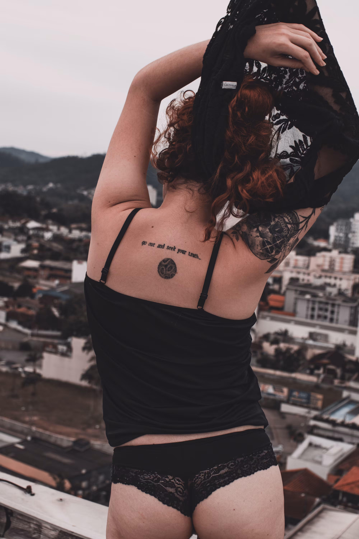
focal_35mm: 52
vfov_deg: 37.9
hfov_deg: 25.8
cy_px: 270
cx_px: 180
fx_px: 785
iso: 100
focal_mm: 35
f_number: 5
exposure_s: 1/320
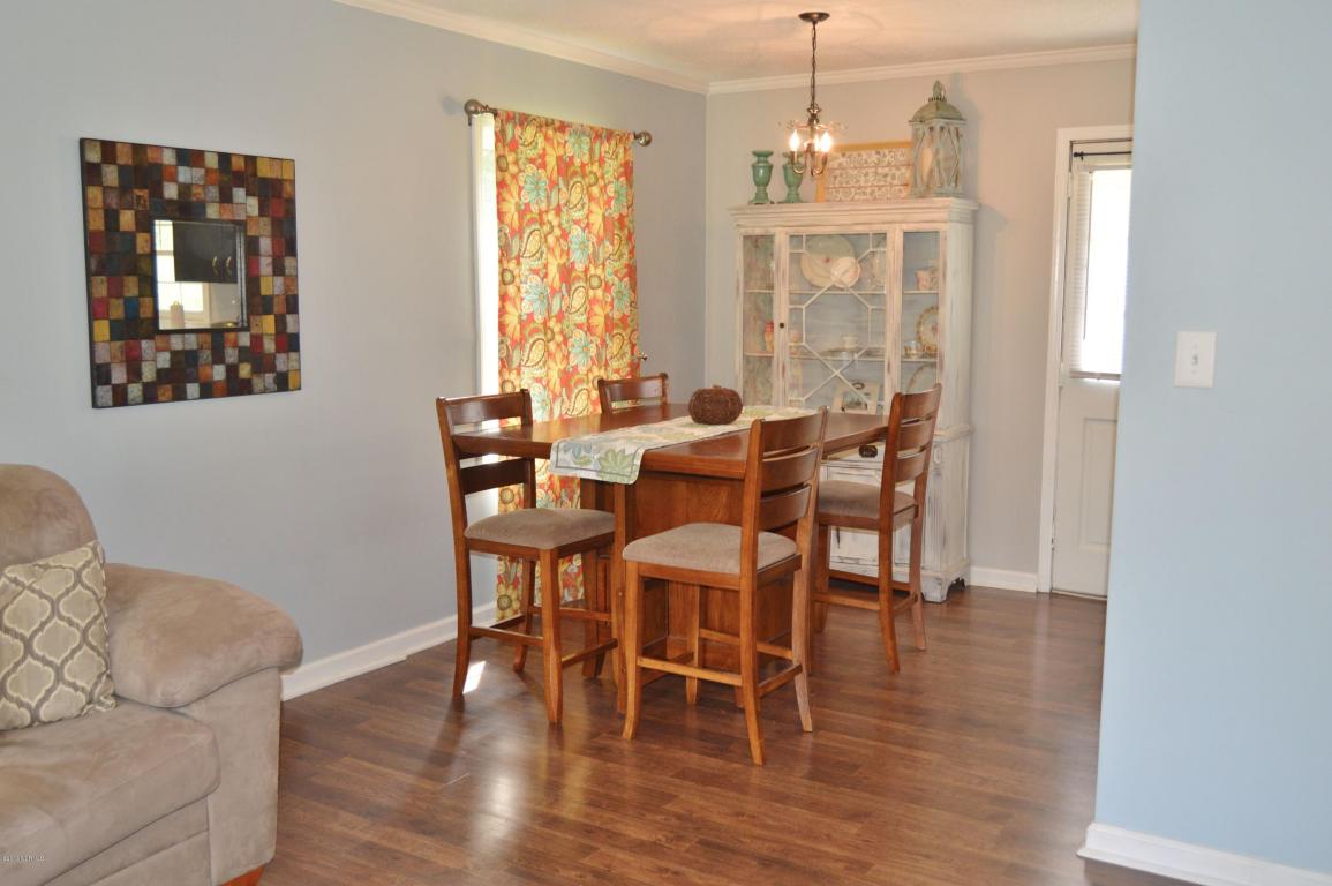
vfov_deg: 39.9
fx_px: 1220
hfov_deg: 57.3
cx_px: 666
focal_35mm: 33
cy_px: 443
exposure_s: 1/60
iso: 450
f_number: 3.5
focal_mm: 22
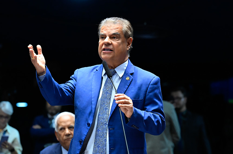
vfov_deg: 8.0
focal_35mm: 170
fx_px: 1098
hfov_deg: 12.1
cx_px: 116
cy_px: 77
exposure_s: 1/100
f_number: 5.6
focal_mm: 170
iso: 6400
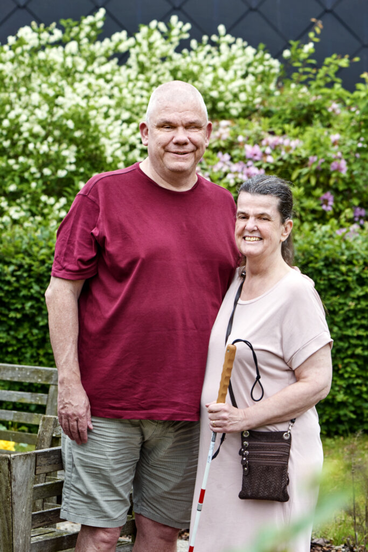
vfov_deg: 19.5
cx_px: 184
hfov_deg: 13.0
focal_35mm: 105
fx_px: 1609
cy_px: 276
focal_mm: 105
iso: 320
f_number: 6.3
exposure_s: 1/160
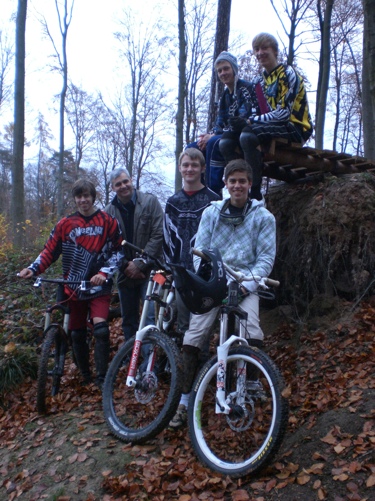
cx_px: 188
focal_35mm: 38
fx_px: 549
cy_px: 250
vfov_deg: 49.0
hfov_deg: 37.7
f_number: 3.1
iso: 200
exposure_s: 1/60
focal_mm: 6.3
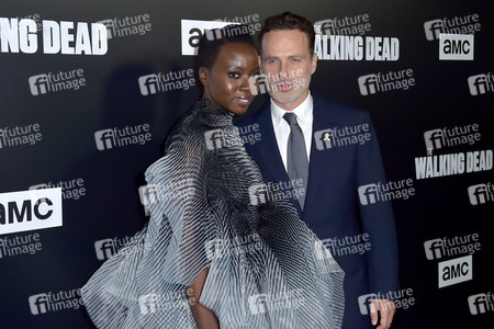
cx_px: 247
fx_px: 659
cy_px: 164
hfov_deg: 41.1
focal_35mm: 48
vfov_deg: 28.1
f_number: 5.6
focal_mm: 48
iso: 400
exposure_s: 1/200
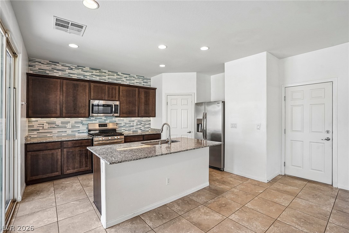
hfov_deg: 96.8
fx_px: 155
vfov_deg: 73.7
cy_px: 116
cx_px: 174
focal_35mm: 16
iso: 400
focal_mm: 16
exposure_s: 1/20
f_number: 8
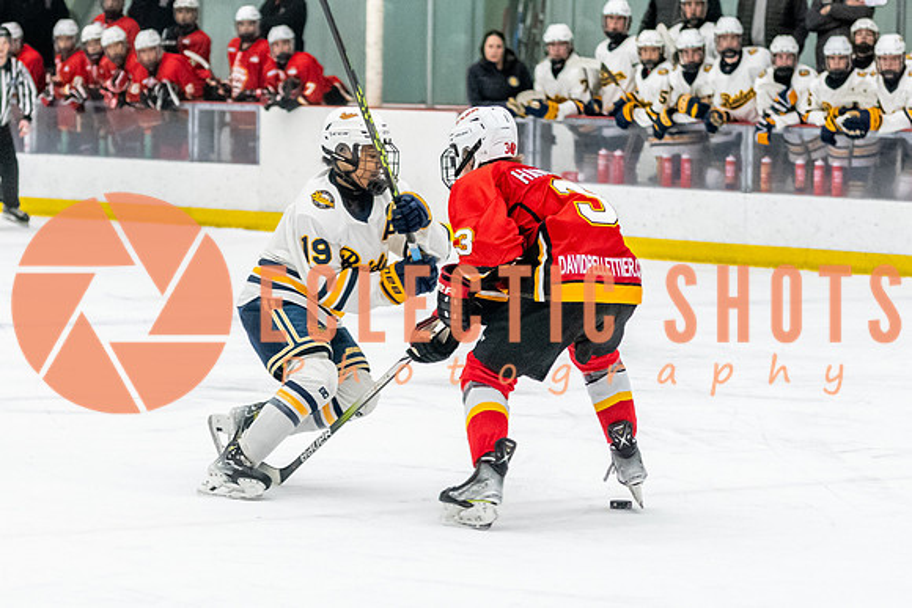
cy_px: 377
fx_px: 4706
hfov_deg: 11.1
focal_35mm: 186
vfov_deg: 7.4
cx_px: 381
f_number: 2.8
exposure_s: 1/800
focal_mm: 78
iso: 3200
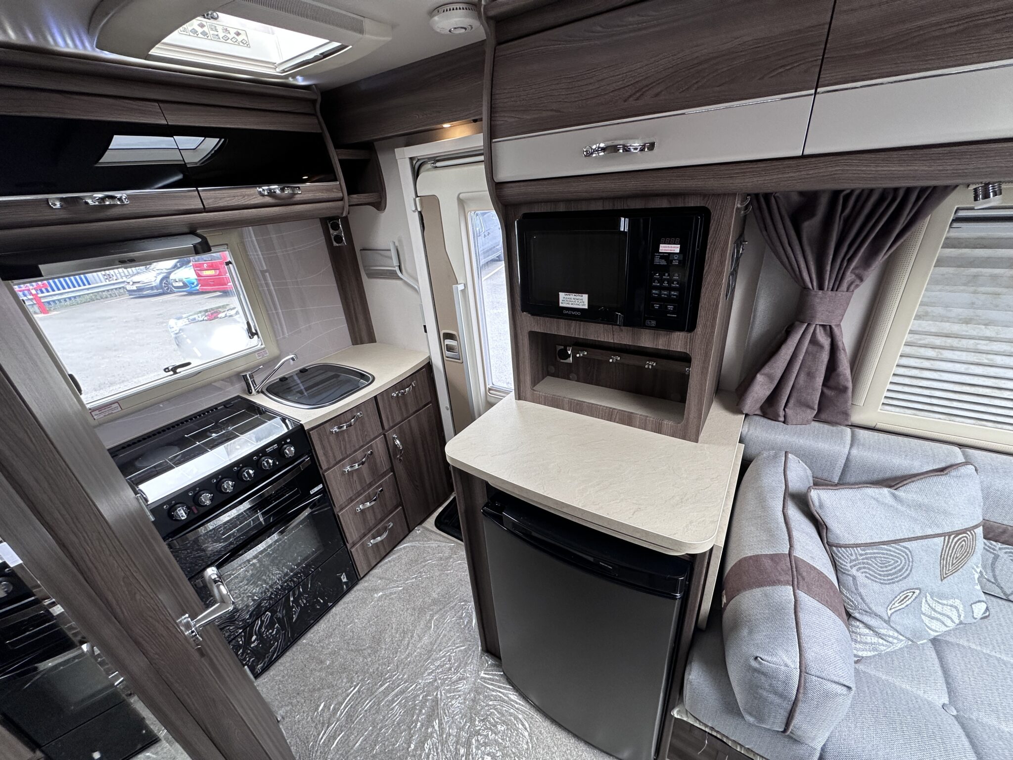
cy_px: 380
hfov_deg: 102.1
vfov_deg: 85.7
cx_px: 506
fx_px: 410
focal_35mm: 14
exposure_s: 1/99
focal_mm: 2.22
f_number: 2.2
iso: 125
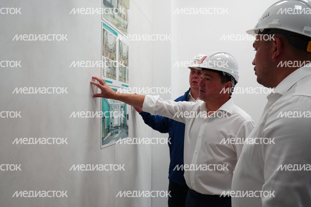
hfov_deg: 60.3
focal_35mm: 31
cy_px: 104
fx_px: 268
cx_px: 156
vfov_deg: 42.3
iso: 2500
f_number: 5.6
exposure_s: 1/160
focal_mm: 31
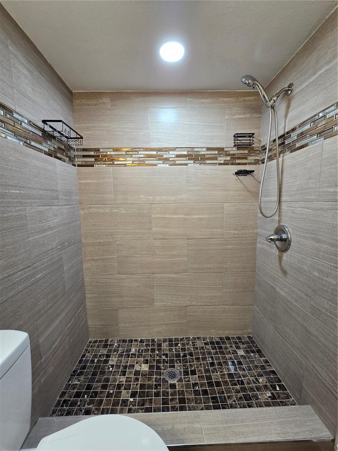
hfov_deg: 89.9
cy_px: 226
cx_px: 169
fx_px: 169
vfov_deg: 106.2
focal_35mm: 13
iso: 200
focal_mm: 2.2
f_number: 2.2
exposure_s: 1/60
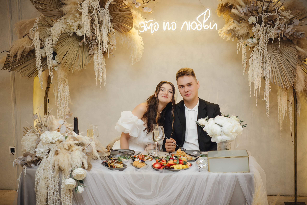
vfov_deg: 25.8
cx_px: 154
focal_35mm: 52
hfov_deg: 37.8
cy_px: 102
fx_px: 448
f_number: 1.8
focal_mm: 35
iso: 100
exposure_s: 1/125
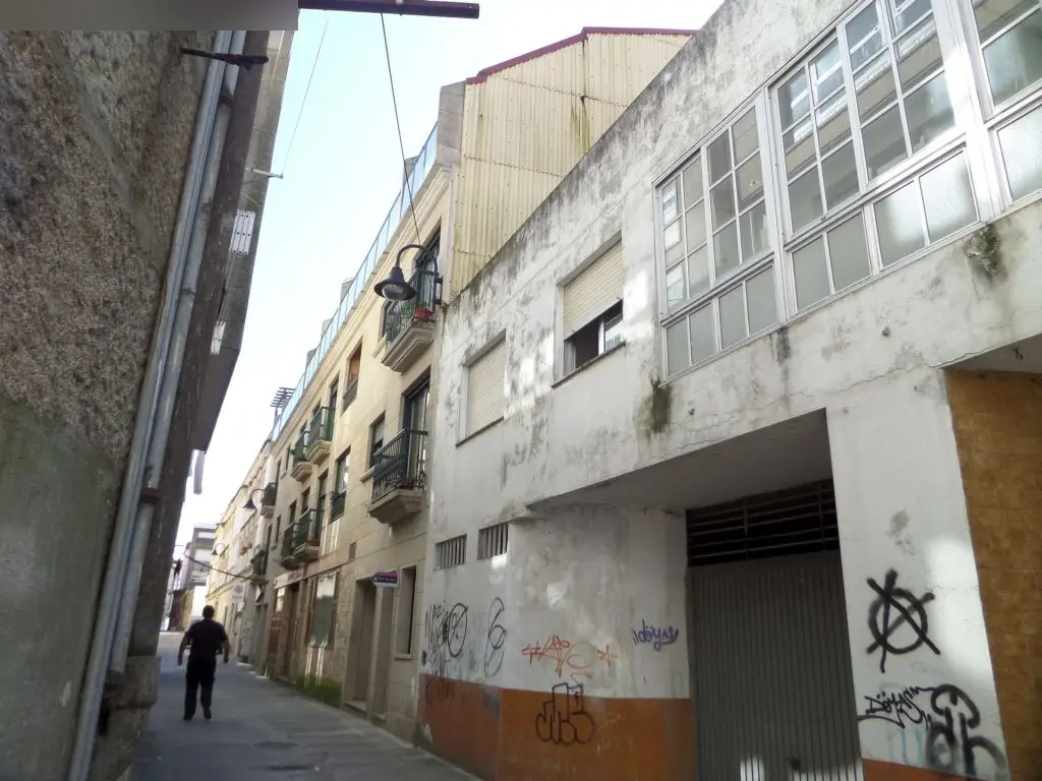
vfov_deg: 56.8
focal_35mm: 24
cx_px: 521
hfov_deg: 71.6
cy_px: 390
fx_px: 722
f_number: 3.2
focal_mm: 4
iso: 100
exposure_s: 1/350
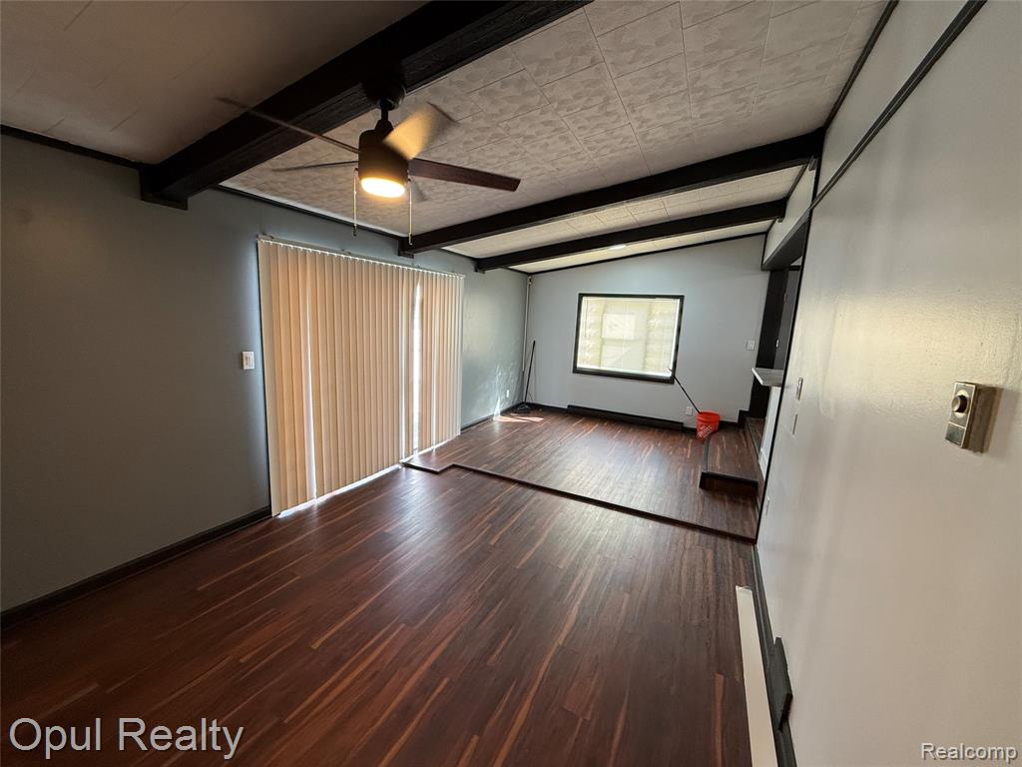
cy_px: 384
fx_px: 413
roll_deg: -2.8
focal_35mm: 14
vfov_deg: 85.7
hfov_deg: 102.1
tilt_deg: -9.3
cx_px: 511
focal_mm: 2.22
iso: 250
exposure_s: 1/120
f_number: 2.2
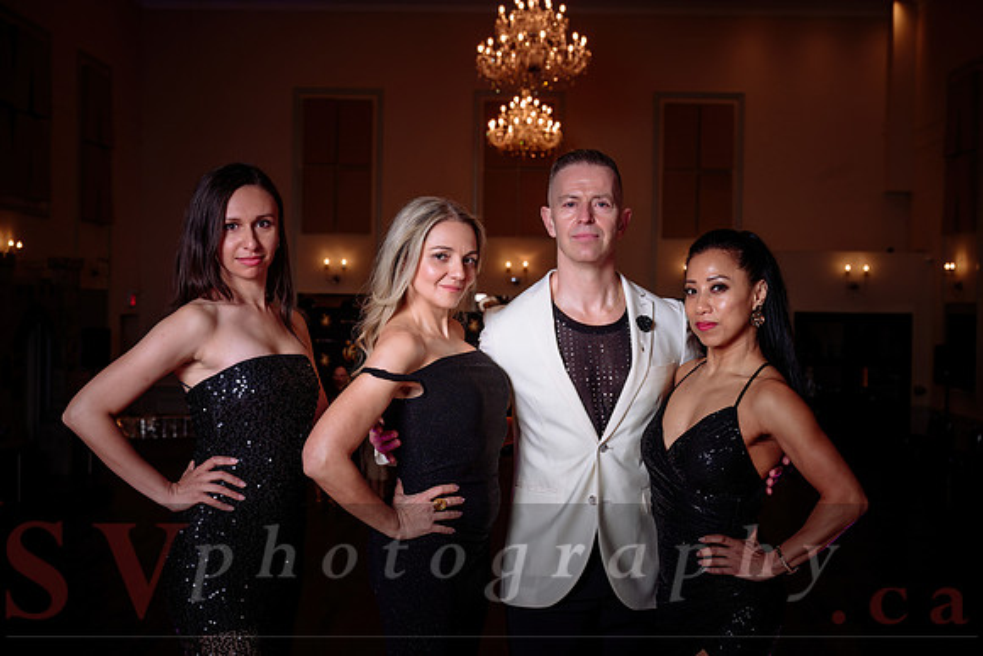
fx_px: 1284
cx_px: 492
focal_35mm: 47
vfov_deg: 28.7
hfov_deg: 41.9
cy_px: 328
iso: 125
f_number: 5.6
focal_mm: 47
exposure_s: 1/125
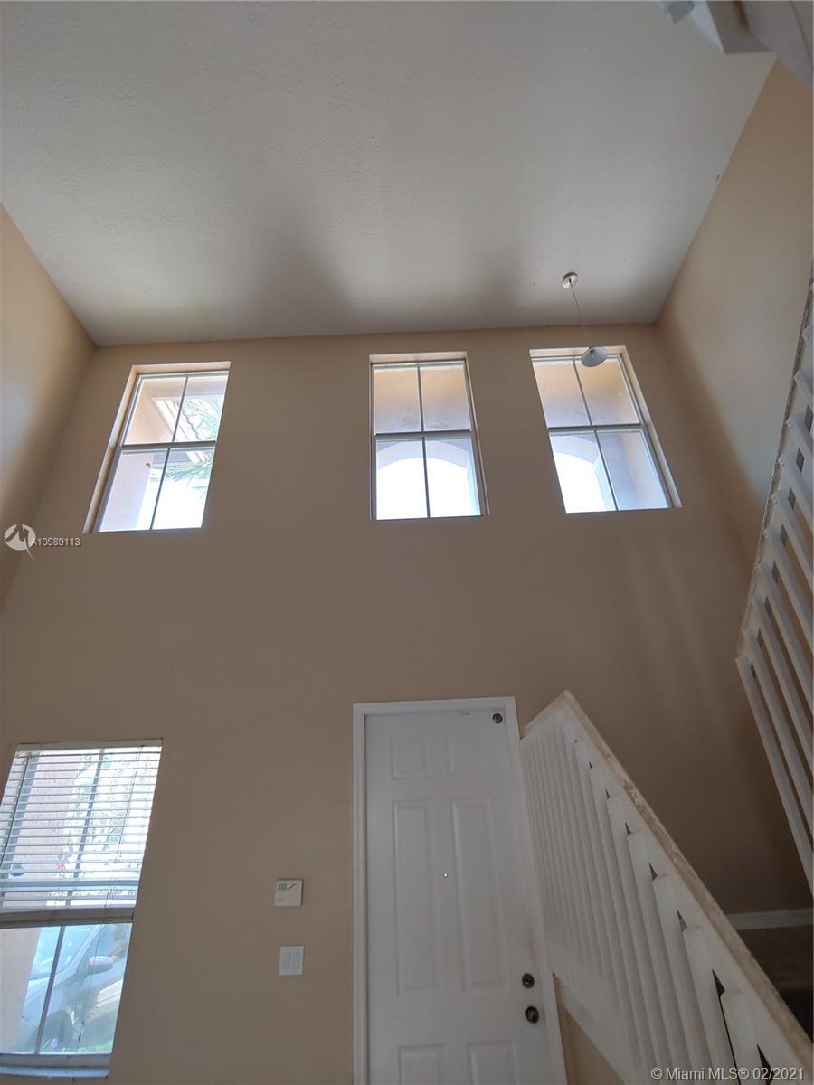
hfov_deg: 78.1
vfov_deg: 94.5
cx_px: 407
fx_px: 502
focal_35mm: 16
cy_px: 542
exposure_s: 1/40
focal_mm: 2.18
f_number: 1.9
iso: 100
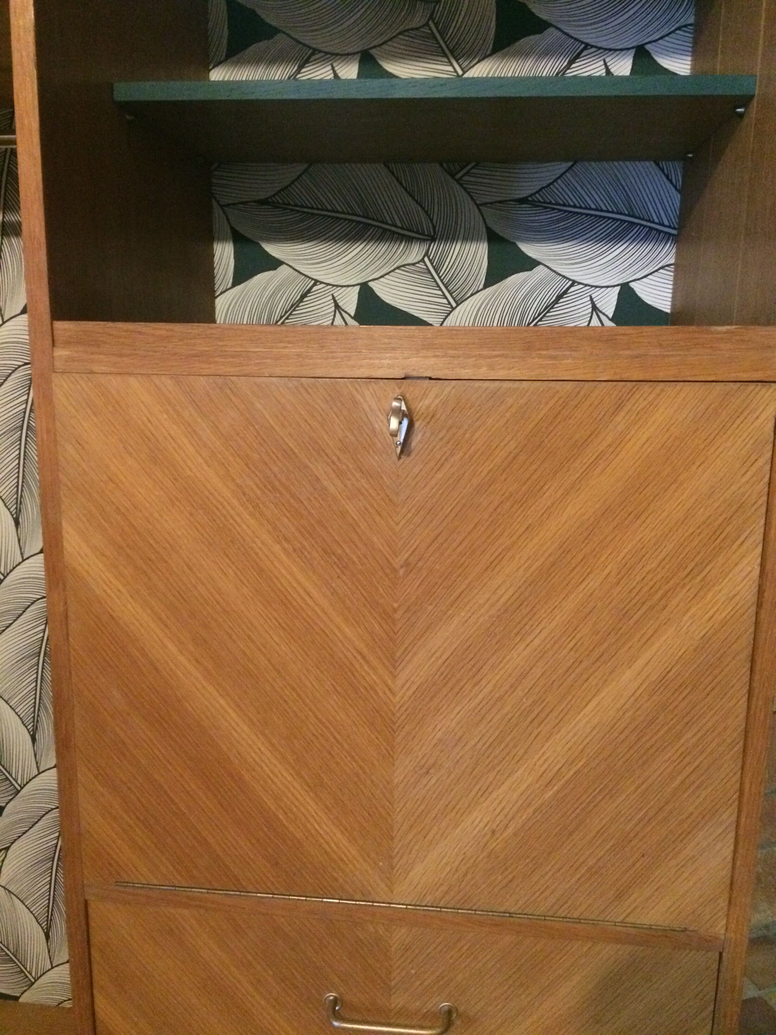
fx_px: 867
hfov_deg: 48.2
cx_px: 388
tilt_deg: -14.2
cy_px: 518
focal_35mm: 29
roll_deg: +0.9
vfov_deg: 61.7
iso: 500
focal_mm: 4.15
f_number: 2.2
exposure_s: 1/17
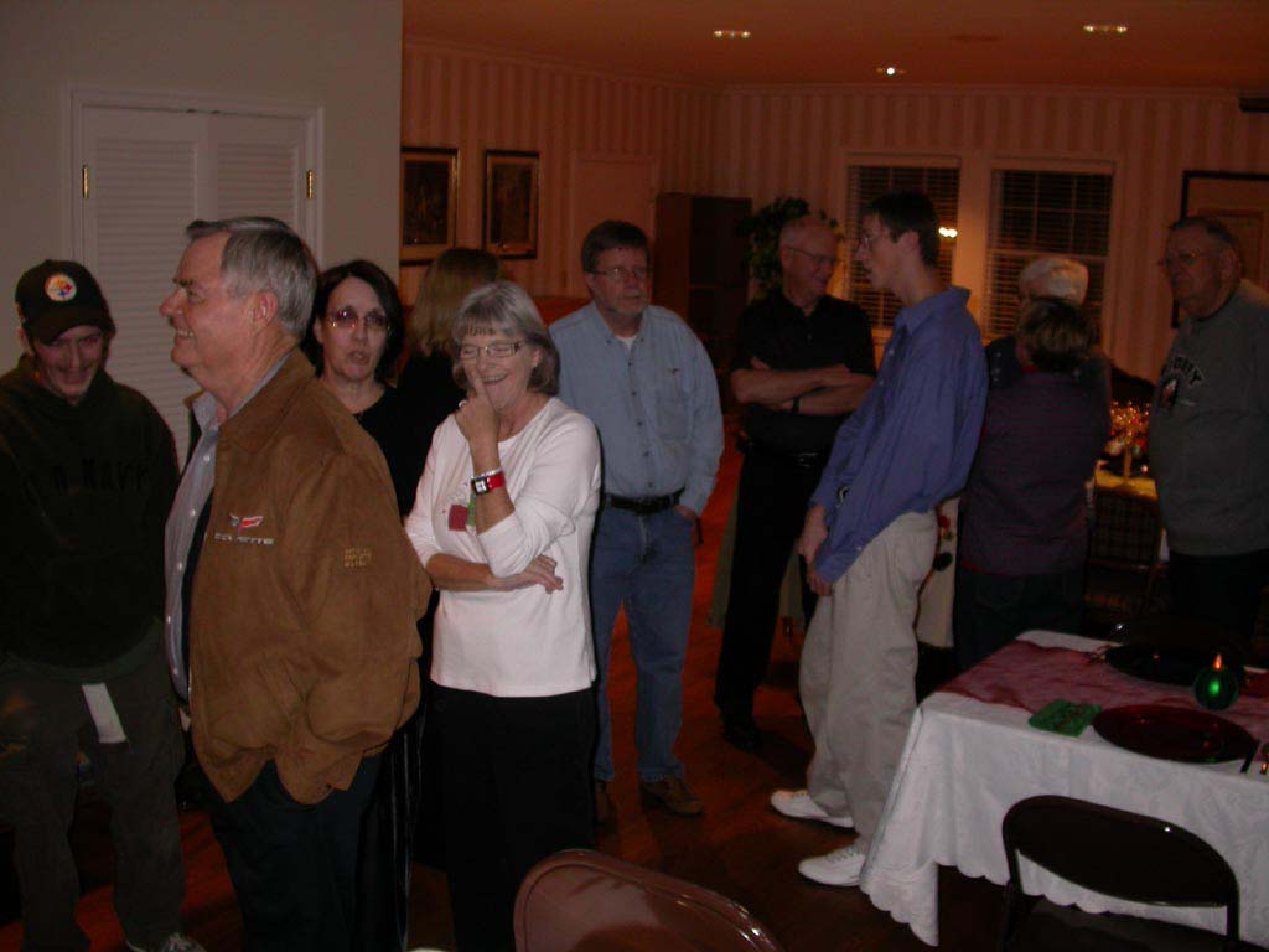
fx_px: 1393
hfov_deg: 49.0
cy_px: 476
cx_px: 634
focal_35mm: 38
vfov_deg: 37.7
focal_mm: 7.85
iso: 100
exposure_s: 1/60
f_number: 2.6
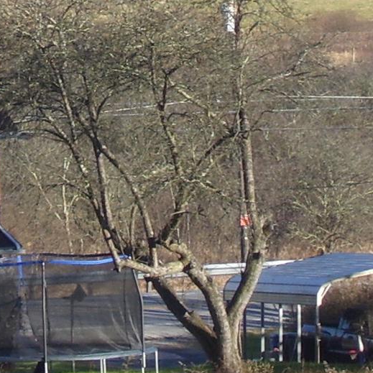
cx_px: 86
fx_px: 4596
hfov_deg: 4.6
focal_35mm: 377
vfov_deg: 4.6
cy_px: -105
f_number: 4.6
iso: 80
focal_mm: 18
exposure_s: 1/250
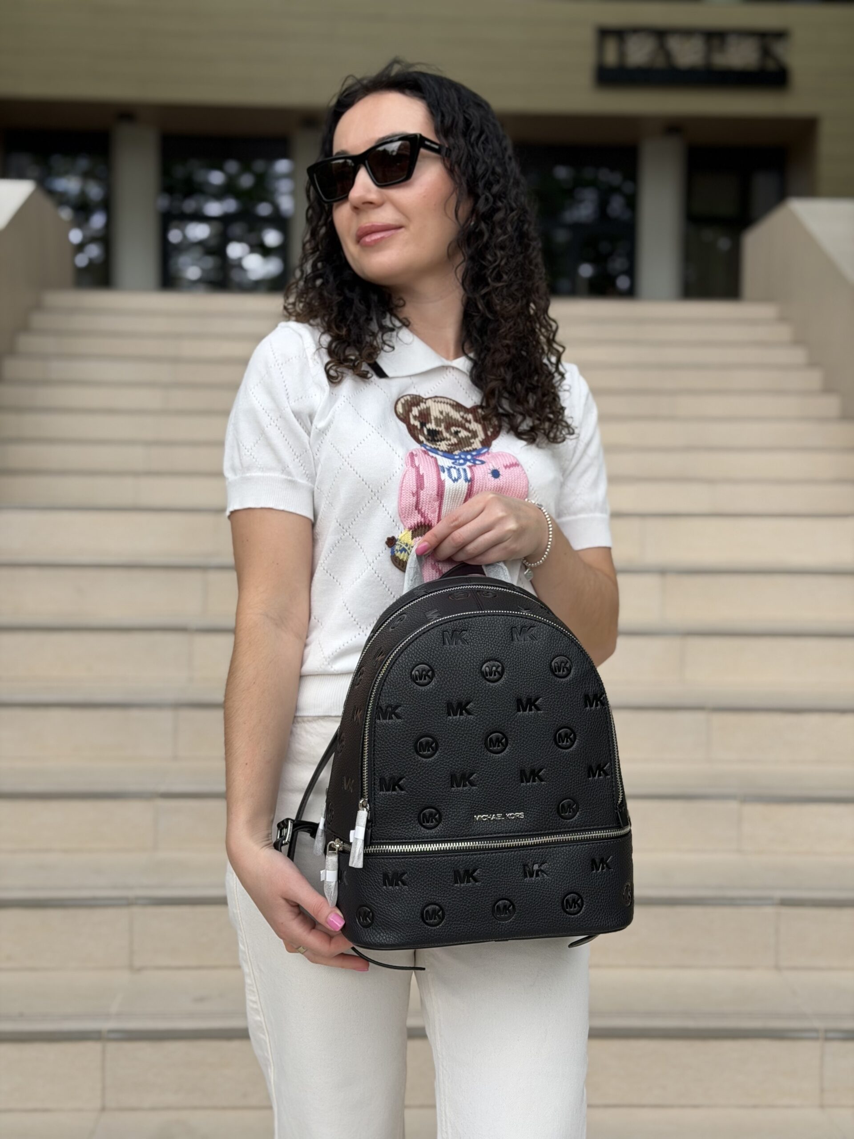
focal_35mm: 48
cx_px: 427
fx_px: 1579
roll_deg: -1.3
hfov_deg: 30.3
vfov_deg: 39.7
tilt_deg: -1.7
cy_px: 570
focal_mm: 6.76
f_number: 1.78
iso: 80
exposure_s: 1/596
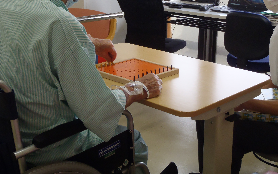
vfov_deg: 22.6
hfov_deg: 35.6
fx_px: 432
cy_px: 55
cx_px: 158
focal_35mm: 57
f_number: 4.9
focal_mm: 8.25
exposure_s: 1/40
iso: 200
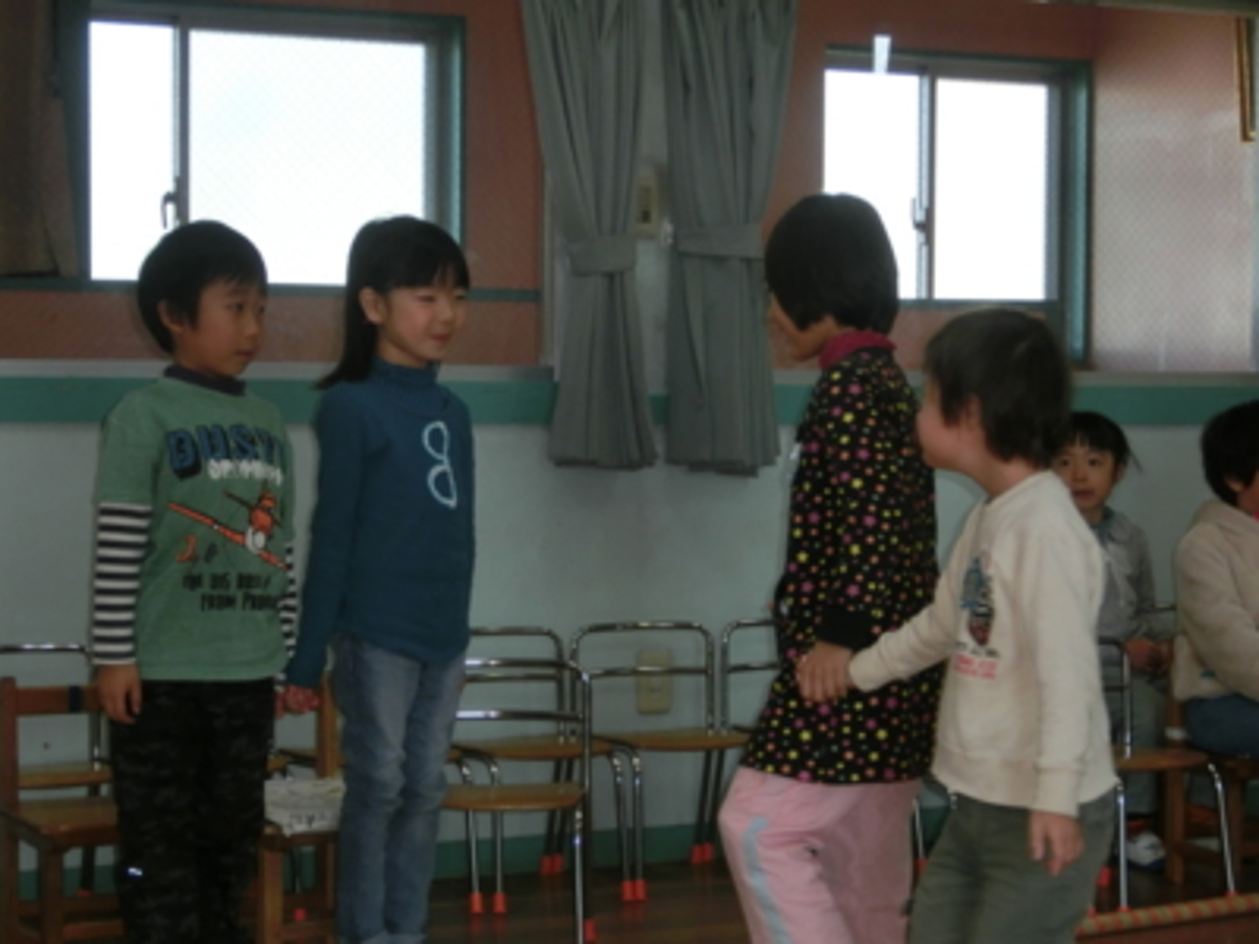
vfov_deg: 18.9
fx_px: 2837
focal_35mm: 78
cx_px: 630
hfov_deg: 25.0
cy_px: 472
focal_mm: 13.79
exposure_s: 1/125
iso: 200
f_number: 4.9
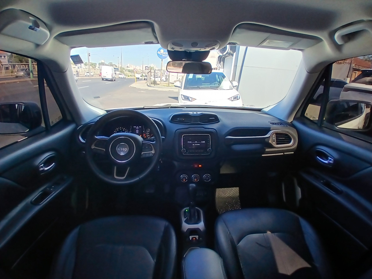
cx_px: 186
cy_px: 140
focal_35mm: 17
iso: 64
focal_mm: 1.4
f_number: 2.2
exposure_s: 1/120
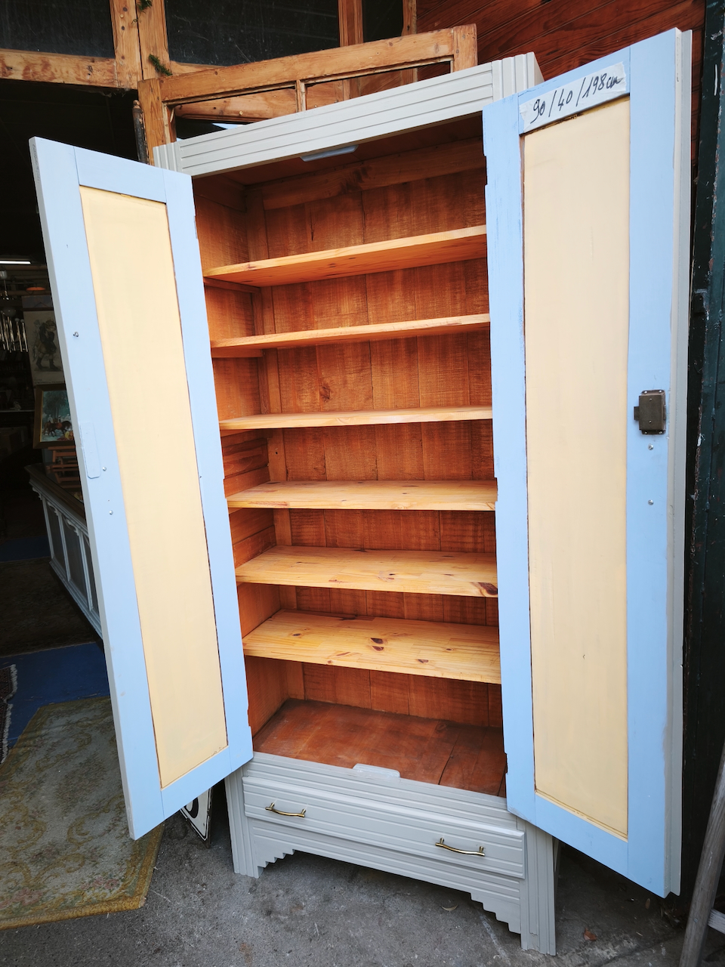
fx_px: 642
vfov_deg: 73.9
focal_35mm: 23
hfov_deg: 58.9
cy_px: 484
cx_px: 362
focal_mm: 5.35
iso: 50
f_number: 1.7
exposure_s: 1/155
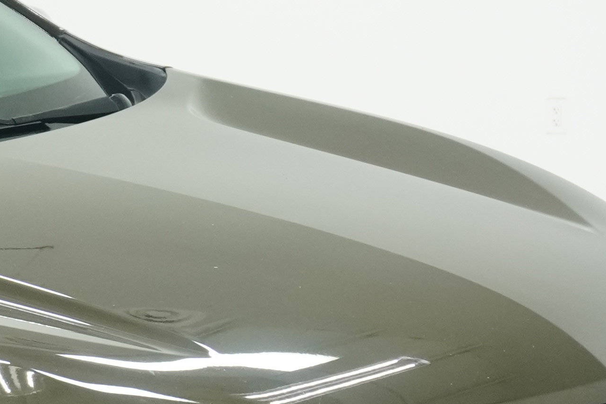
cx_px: -362
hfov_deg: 12.9
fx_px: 2509
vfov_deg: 9.1
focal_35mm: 149
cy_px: 489
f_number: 5.6
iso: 1000
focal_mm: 25
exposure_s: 1/200
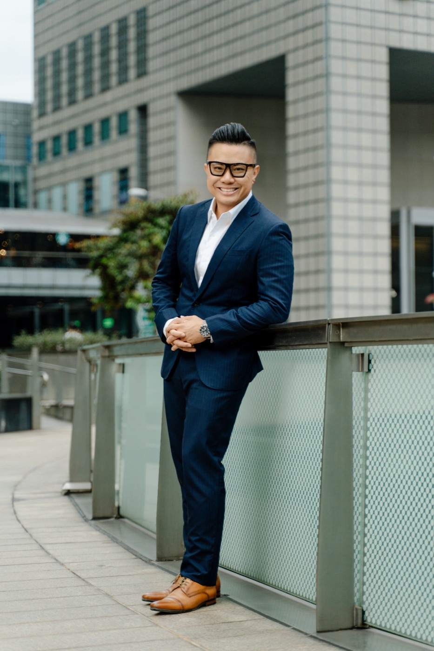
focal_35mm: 75
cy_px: 326
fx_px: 1356
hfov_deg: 18.2
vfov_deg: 27.0
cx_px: 217
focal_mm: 75
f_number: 2.8
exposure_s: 1/200
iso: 400
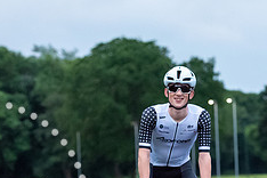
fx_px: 2648
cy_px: 107
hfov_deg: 5.8
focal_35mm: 357
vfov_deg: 3.9
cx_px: 176
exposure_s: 1/640
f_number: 5
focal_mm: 122
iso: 9000
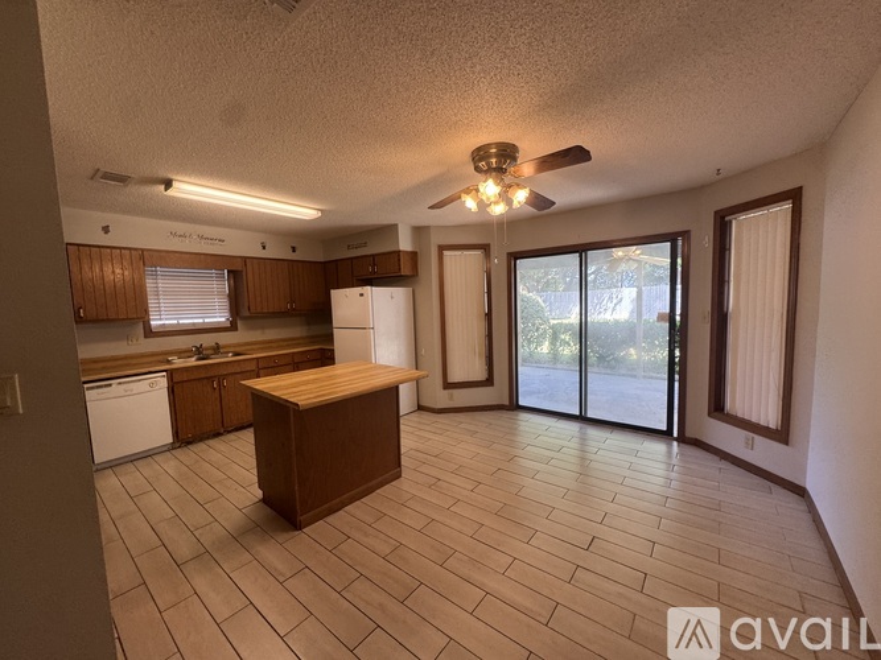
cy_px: 330
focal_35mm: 14
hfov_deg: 102.1
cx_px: 440
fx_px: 356
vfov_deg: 85.7
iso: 160
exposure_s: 1/120
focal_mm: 2.22
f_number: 2.2
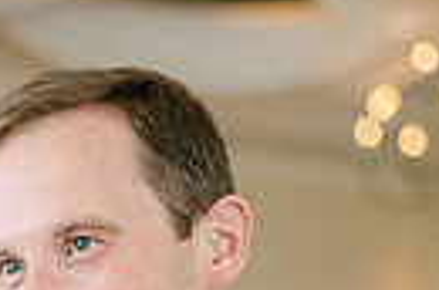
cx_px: 71
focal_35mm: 163
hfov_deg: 12.6
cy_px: 303
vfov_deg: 8.3
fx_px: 1983
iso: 100
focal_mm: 35
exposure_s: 1/250
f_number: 1.4
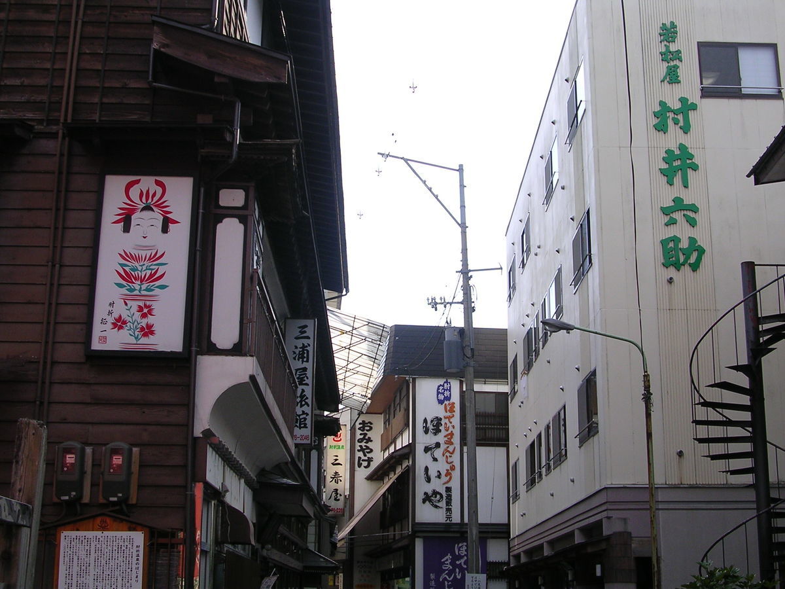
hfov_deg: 38.9
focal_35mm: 49
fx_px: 1111
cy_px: 294
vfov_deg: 29.7
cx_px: 392
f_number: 3.1
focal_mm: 7.5
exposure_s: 1/502
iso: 100
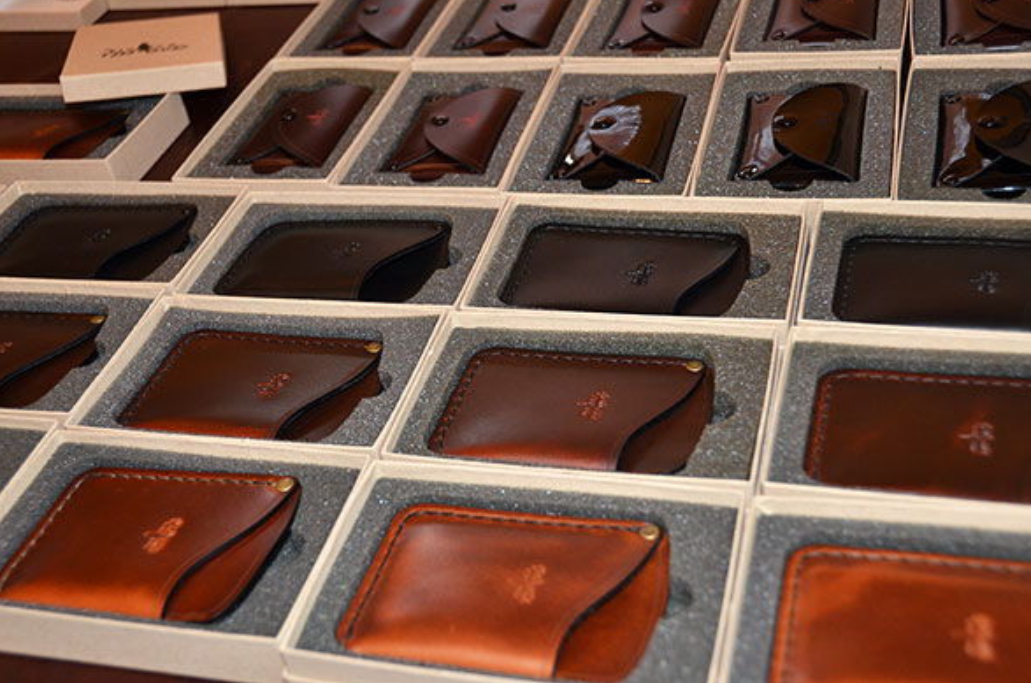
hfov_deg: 41.6
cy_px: 338
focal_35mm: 48
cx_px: 525
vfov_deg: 28.2
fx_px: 1358
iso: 800
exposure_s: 1/60
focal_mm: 31
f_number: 4
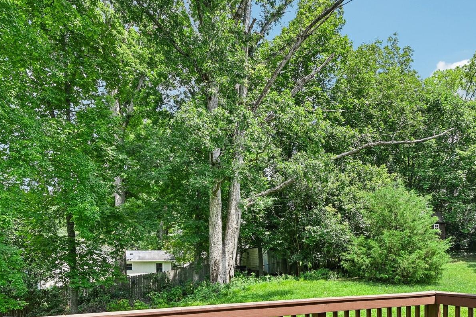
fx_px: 317
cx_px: 269
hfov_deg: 73.4
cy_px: 263
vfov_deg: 49.3
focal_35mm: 24
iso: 100
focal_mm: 14
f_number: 8
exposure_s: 1/125
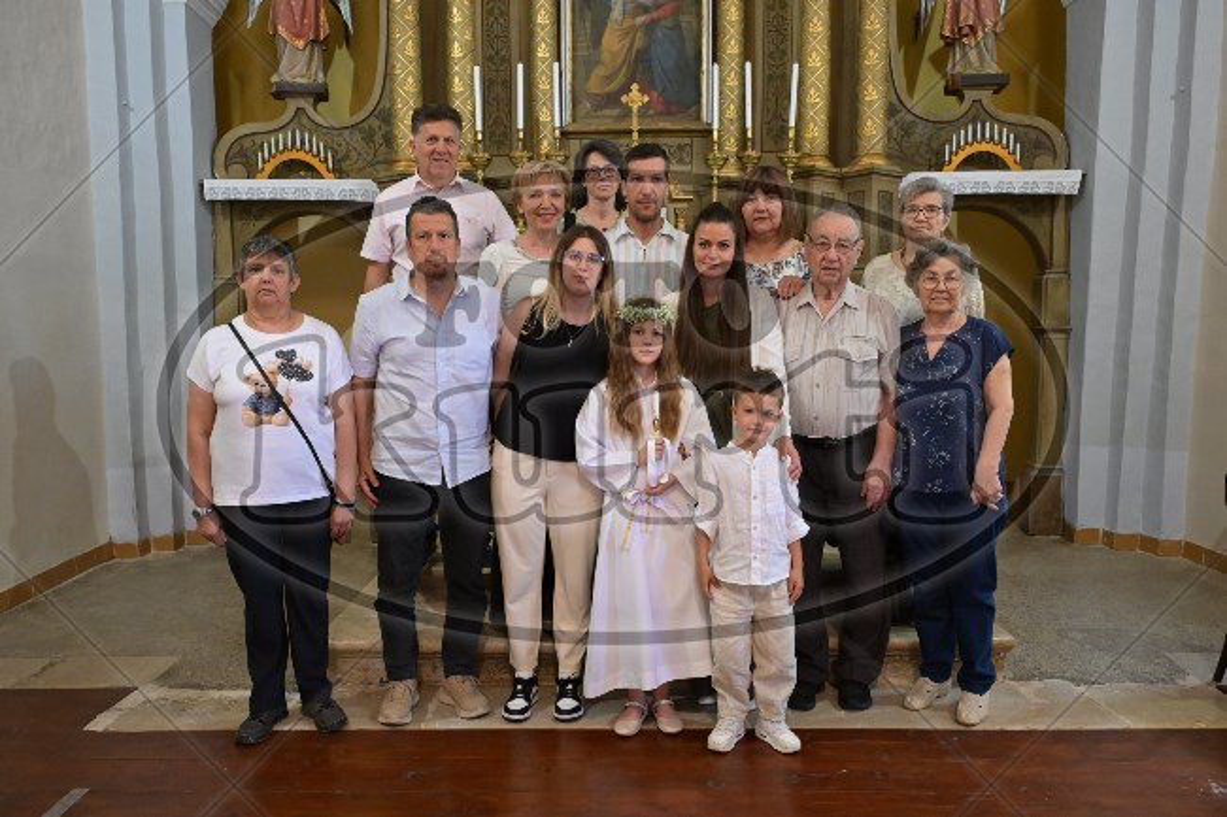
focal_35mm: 28
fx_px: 954
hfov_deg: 65.5
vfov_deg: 46.4
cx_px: 614
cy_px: 408
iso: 5000
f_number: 5
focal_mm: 28
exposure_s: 1/125
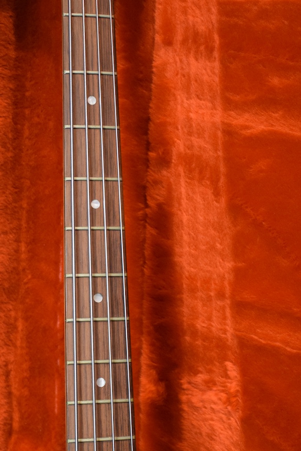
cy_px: 314
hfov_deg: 17.4
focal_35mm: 78
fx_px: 978
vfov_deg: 25.8
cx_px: 91
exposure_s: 1/60
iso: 2500
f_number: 4.2
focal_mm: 30
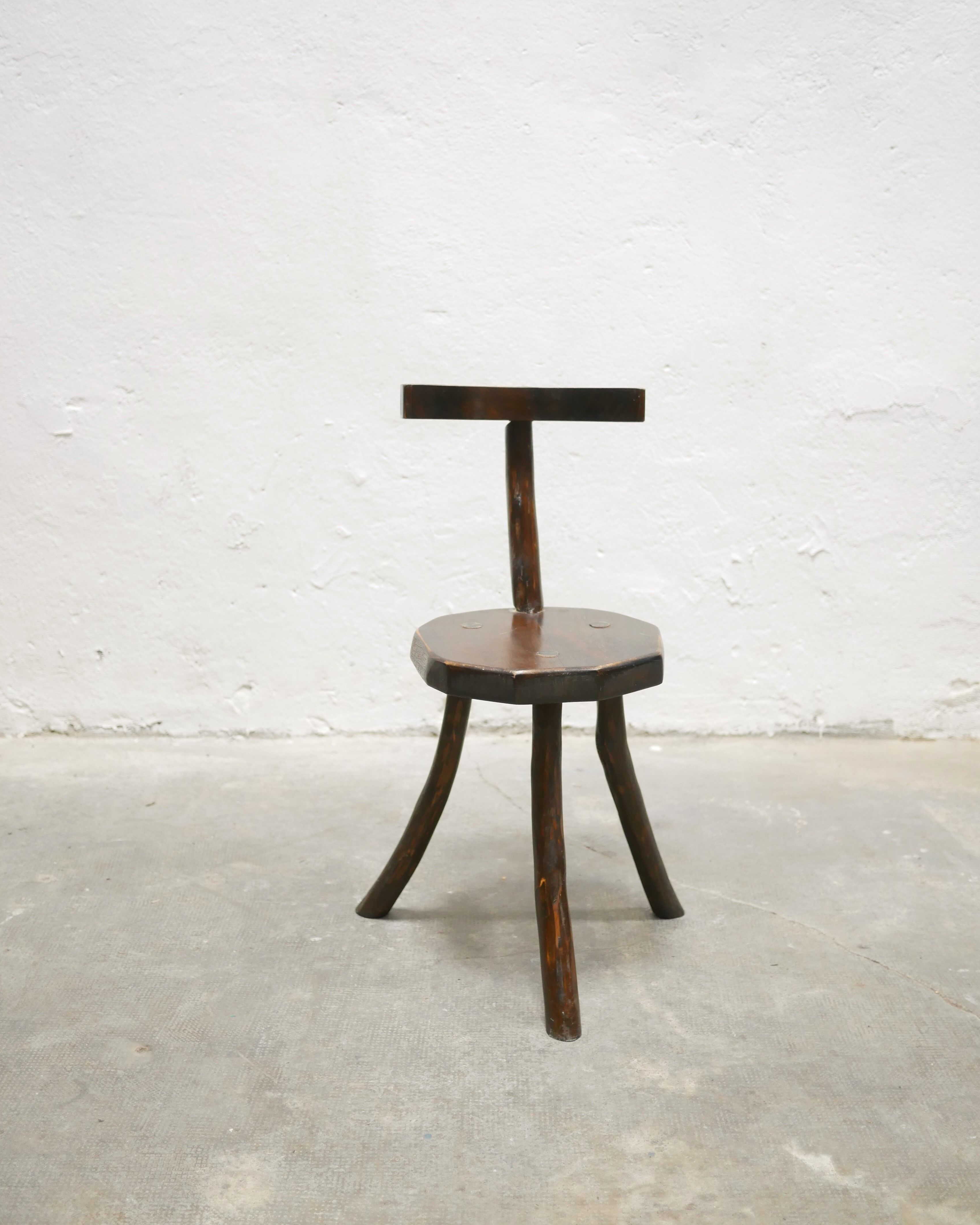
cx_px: 488
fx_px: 1523
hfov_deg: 35.7
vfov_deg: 43.8
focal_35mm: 42
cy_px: 573
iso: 640
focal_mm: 20
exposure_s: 1/60
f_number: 1.7
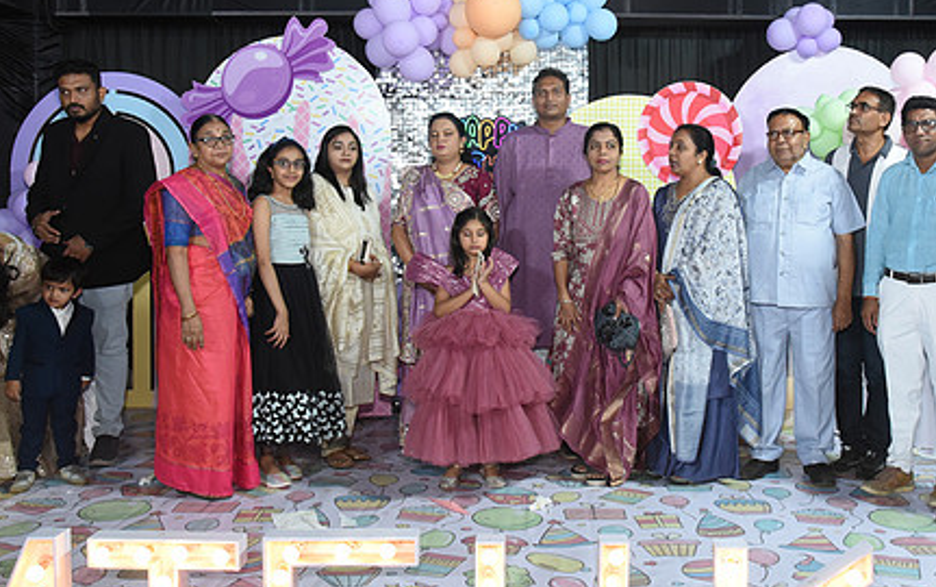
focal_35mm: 37
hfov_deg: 52.4
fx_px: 944
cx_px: 558
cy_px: 251
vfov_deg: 34.4
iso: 2500
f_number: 6.3
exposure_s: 1/160
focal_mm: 27
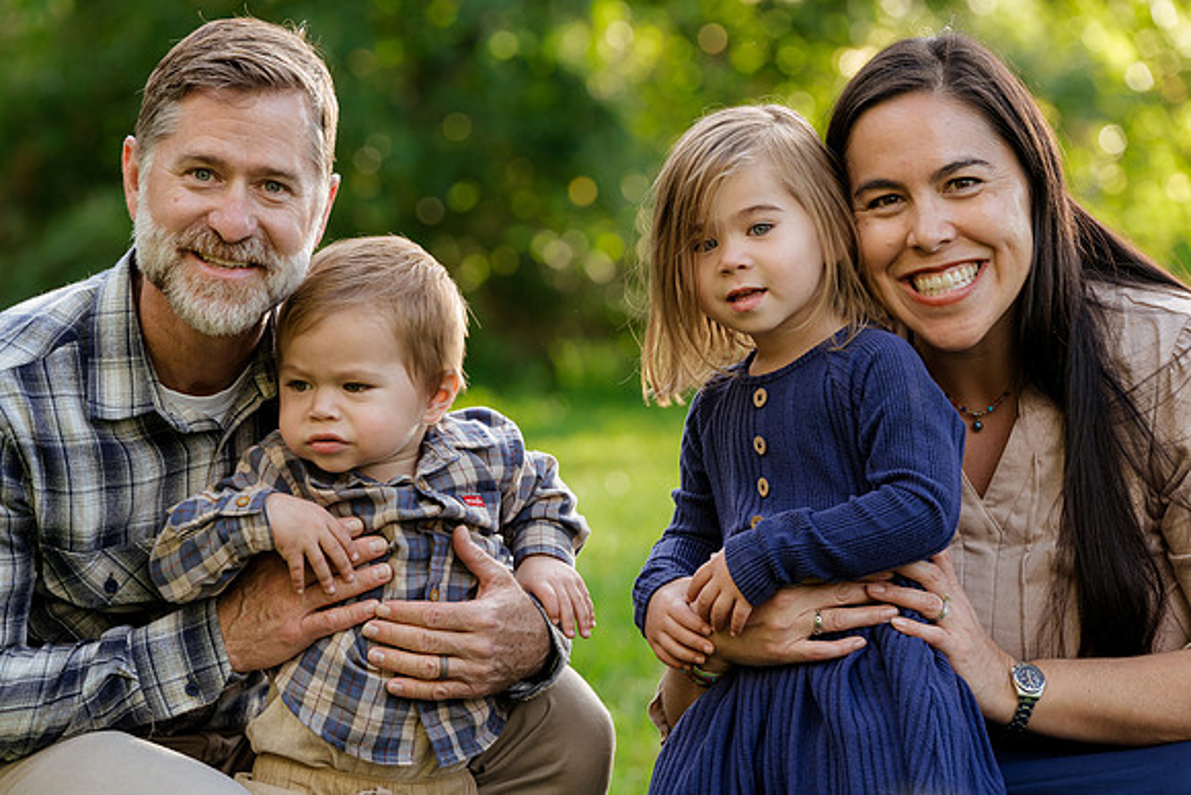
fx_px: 5526
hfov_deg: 12.3
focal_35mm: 167
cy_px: 398
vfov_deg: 8.2
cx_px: 596
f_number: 5.6
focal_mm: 167
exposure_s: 1/200
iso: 640
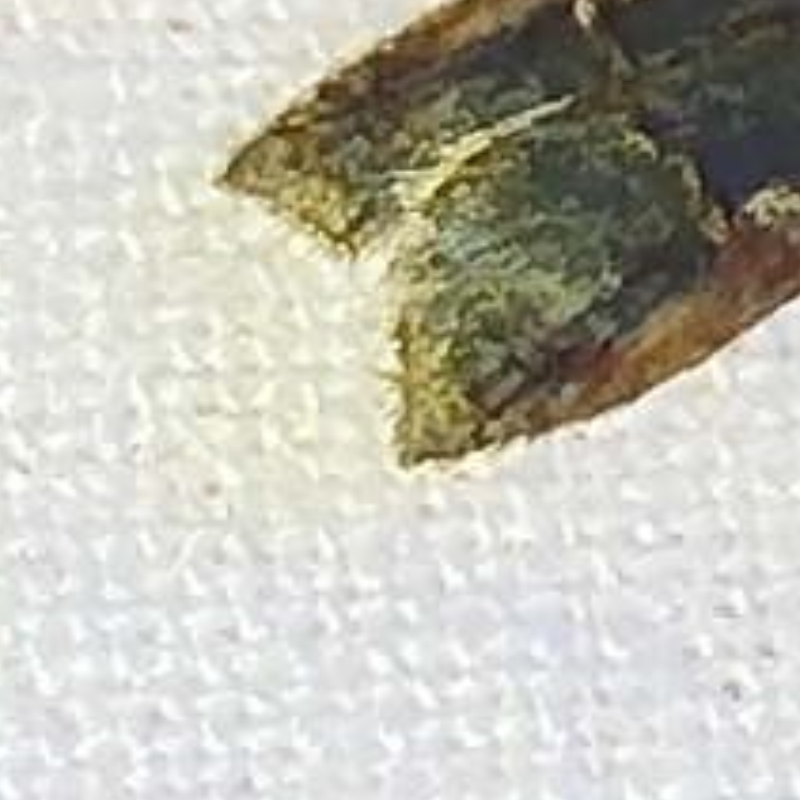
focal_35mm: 364
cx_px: 682
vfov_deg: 4.8
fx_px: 9517
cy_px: -42
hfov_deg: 4.8
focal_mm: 5.31
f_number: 1.7
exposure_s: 1/50
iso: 125
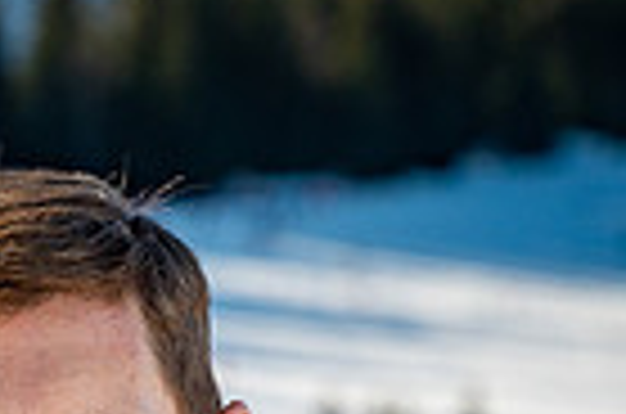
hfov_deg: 6.4
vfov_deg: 4.2
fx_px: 5569
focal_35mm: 321
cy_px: 867
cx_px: 4
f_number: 4.5
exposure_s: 1/400
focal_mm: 70
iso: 100
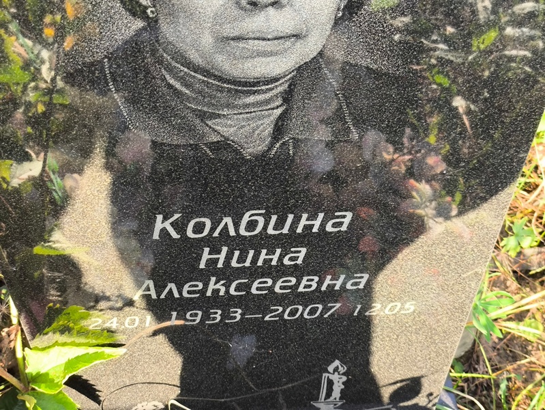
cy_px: 205
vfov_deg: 29.1
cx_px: 272
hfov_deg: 38.2
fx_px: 788
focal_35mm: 50
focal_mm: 4.71
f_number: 1.7
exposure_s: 1/100
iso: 80
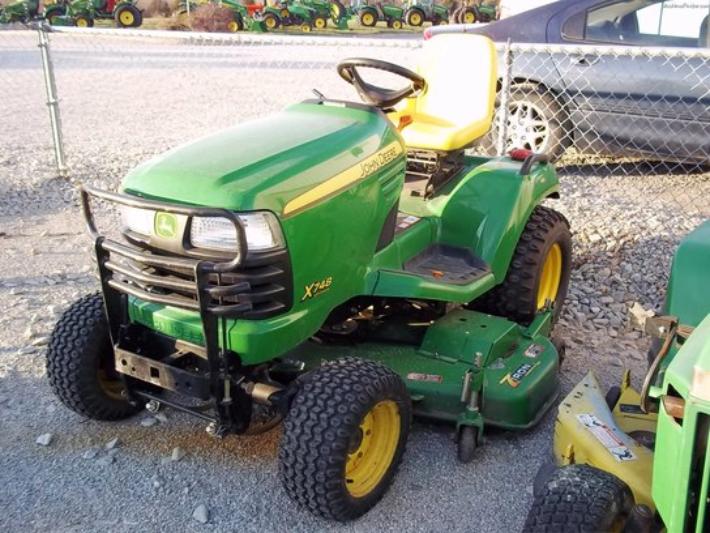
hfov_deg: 51.4
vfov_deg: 39.7
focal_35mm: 36
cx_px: 355
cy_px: 266
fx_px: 738
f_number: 3.1
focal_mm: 6.5
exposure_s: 1/160
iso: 80
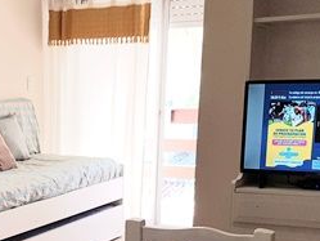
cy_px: 267
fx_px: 675
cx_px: 26
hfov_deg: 25.7
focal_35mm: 73
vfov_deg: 19.3
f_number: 1.7
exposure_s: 1/100
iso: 64
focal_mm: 4.3
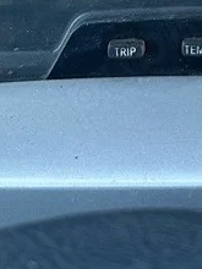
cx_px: 275
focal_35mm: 158
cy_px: -252
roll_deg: +3.9
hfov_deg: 9.2
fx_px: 1229
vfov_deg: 11.4
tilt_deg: -41.2
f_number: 1.5
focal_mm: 5.7
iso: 125
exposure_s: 1/104
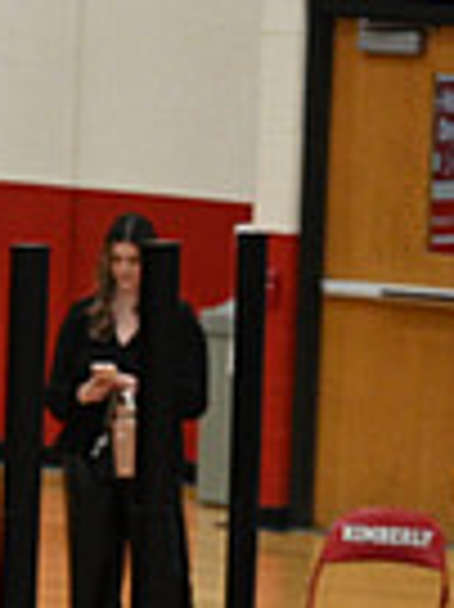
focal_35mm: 559
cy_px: 835
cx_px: -845
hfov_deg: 2.6
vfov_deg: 3.5
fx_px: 9791
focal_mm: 135
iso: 4000
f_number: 3.5
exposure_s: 1/400
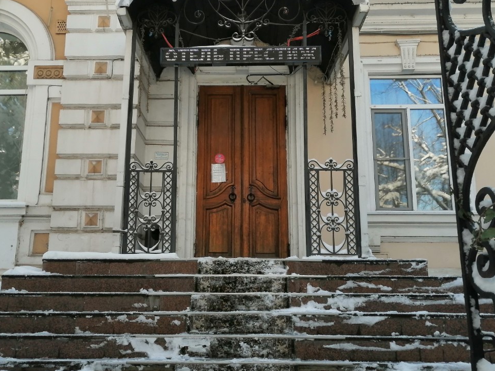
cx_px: 224
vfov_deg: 39.6
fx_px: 515
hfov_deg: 51.3
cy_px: 178
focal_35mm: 36
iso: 100
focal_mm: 3.62
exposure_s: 1/909
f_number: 1.8
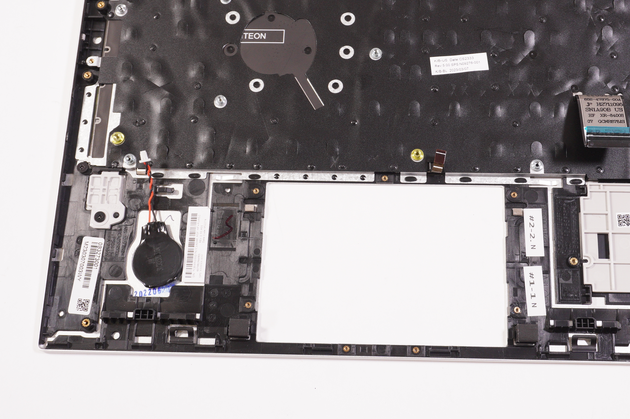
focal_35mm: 52
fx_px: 904
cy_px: 144
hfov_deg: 38.3
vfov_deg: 26.0
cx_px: 380
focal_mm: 25
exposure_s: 1/80
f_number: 6.3
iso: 500
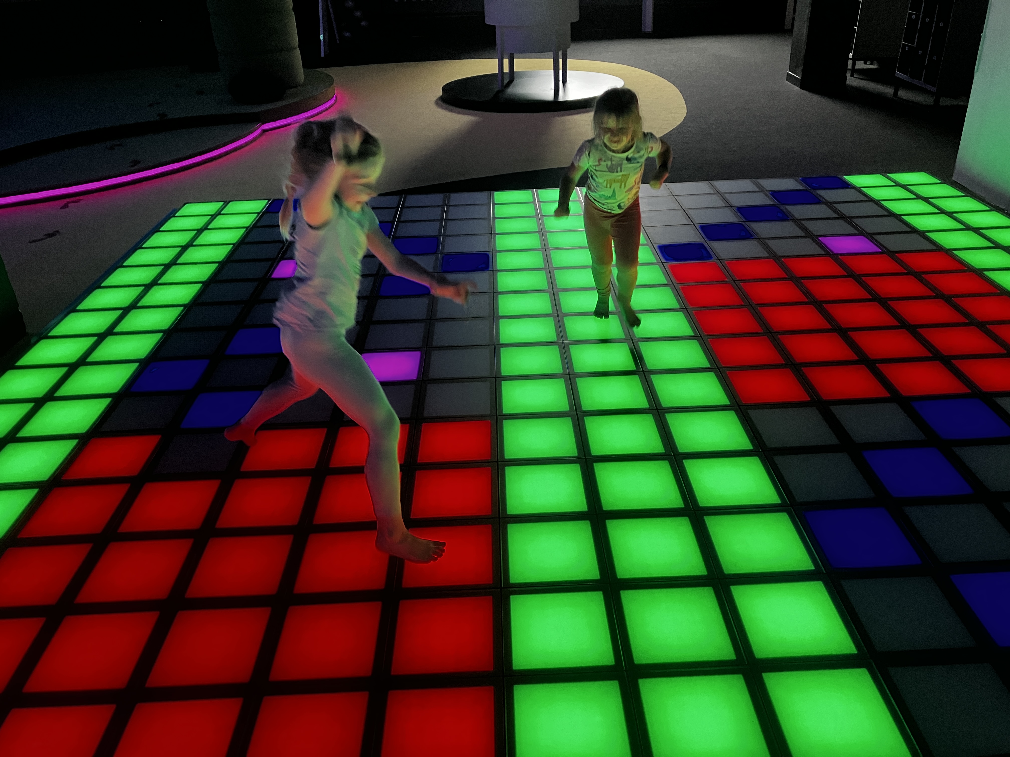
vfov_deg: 49.7
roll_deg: +2.2
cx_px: 505
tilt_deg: -26.2
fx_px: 817
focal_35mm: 28
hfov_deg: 63.4
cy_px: 378
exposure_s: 1/60
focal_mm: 3.99
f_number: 1.8
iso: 125
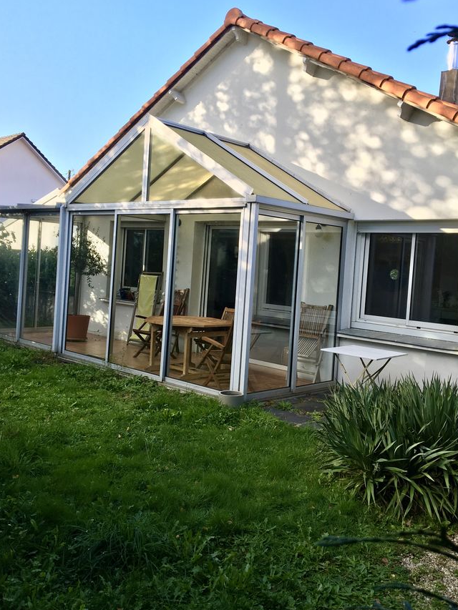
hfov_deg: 41.8
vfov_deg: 53.9
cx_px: 242
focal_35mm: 34
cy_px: 286
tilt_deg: -1.7
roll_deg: -3.4
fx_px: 600
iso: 25
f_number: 2.2
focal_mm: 4.15
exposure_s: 1/409
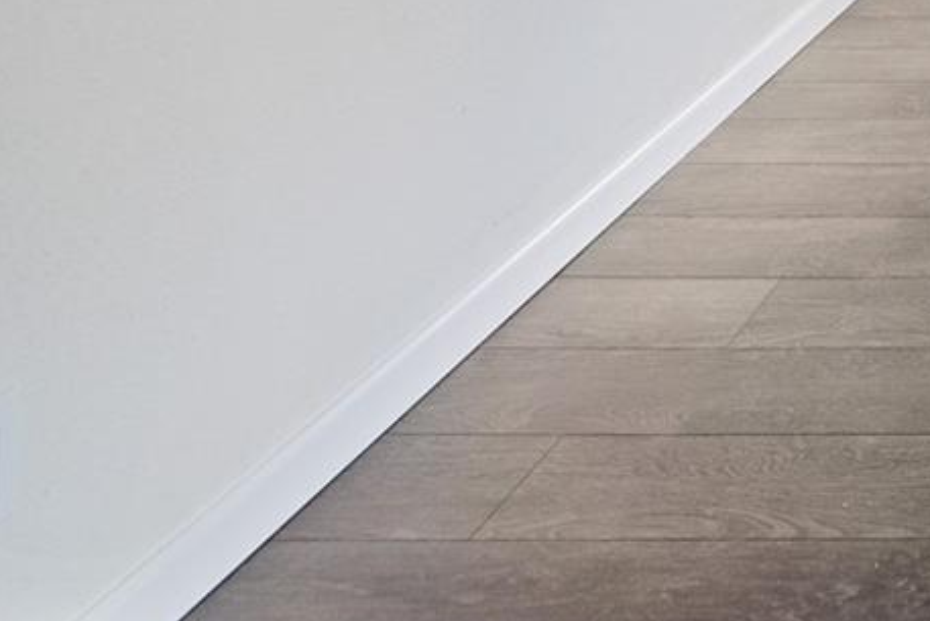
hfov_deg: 25.4
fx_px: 1447
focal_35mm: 56
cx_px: 1445
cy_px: -458
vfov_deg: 19.1
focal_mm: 16
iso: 100
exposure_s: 1/30
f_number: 4
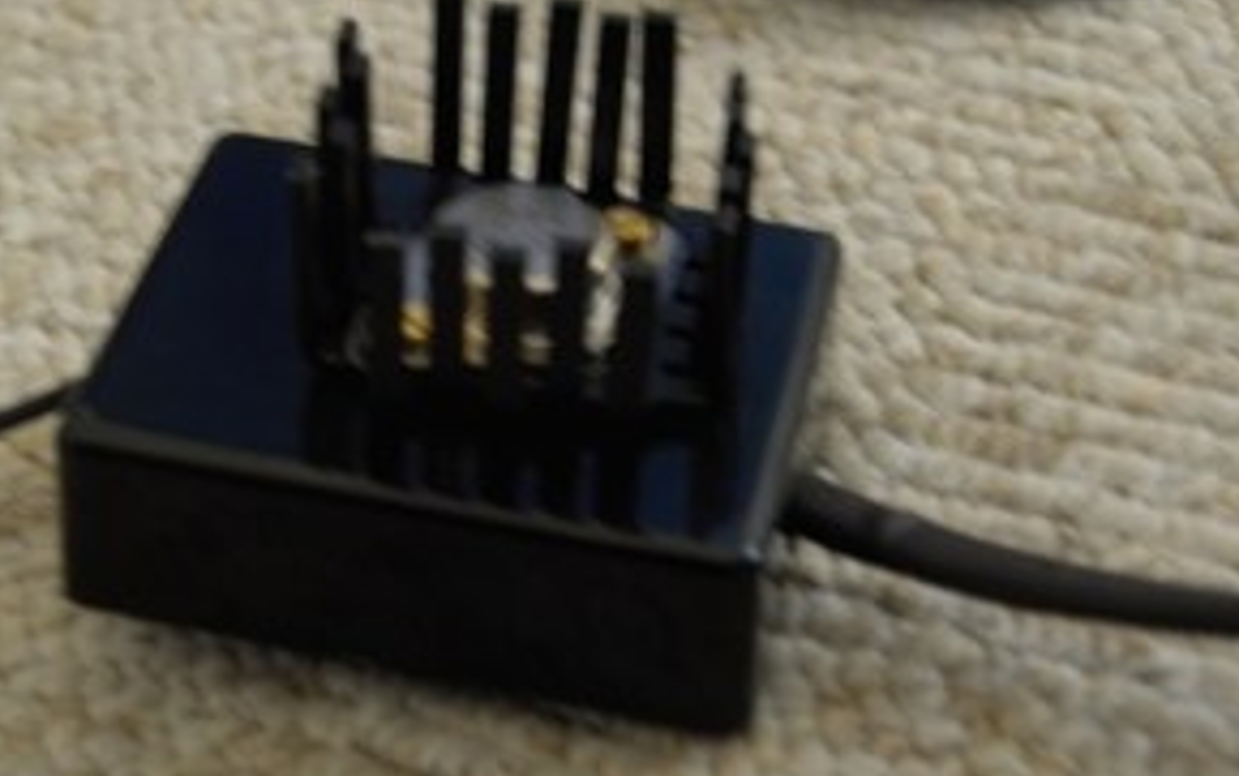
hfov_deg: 21.6
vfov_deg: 13.6
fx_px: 3244
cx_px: 497
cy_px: 298
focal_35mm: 96
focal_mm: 40
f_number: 5.6
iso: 100
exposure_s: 1/3.33
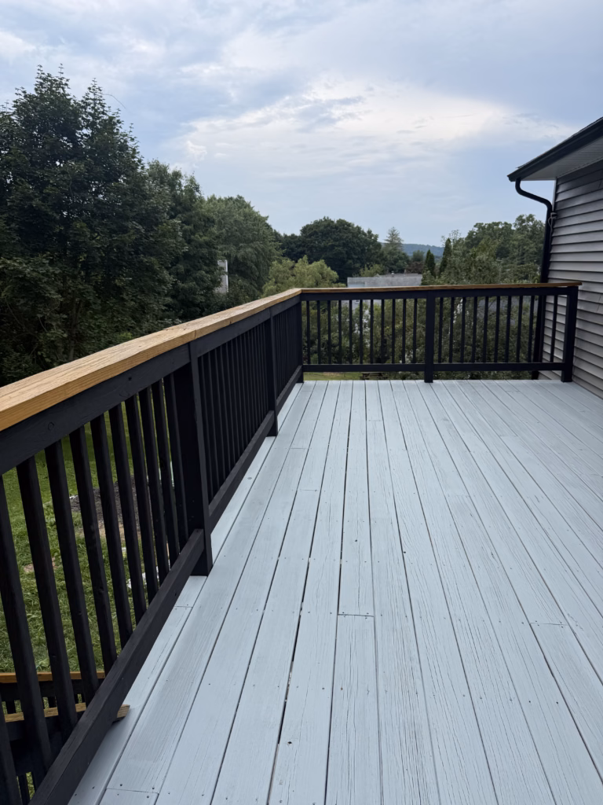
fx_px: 557
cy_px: 402
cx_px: 302
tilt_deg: -13.1
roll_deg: +0.4
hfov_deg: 56.8
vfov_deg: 71.6
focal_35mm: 24
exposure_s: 1/1211
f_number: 1.78
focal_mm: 6.76
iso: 80
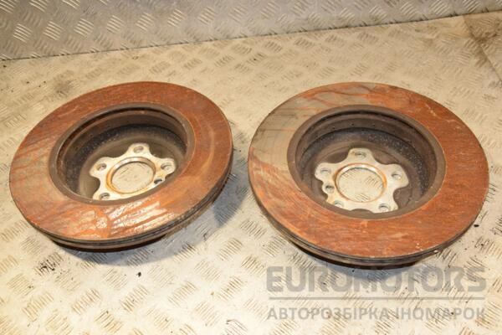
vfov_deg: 35.5
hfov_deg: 51.3
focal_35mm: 38
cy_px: 168
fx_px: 523
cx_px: 251
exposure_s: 1/200
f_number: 5.6
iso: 800
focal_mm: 25
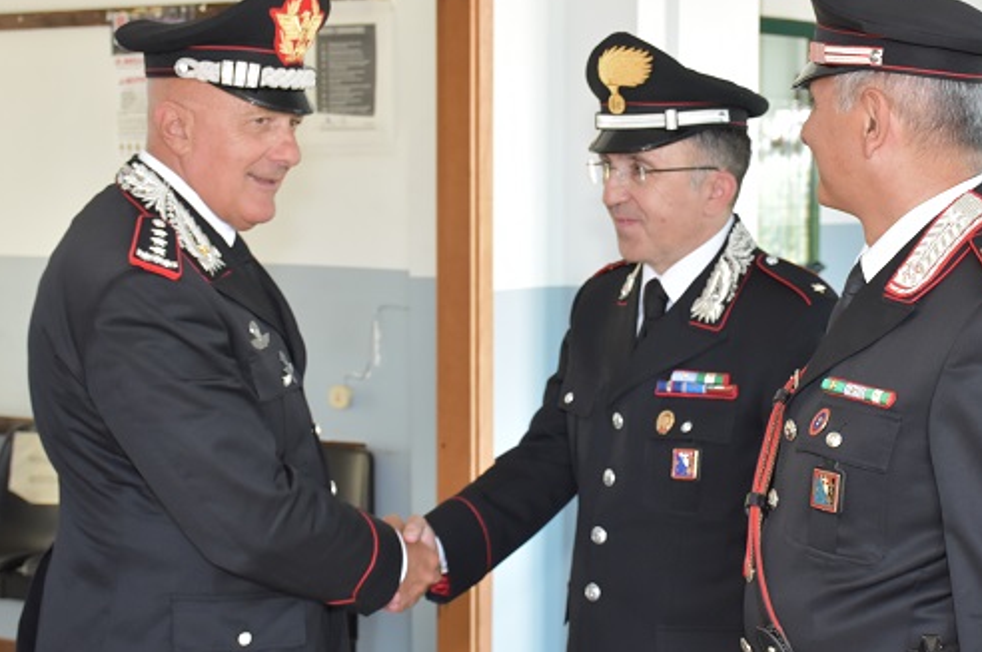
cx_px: 655
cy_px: 307
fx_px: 2036
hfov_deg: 27.0
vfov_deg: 18.2
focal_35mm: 75
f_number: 7.1
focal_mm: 35
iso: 1000
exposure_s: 1/60
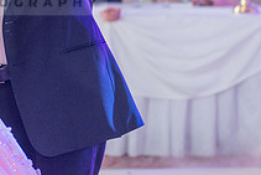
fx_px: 1393
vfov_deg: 7.1
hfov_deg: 10.6
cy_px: -14
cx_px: 2
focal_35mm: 192
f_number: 2.8
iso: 400
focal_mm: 70
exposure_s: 1/100
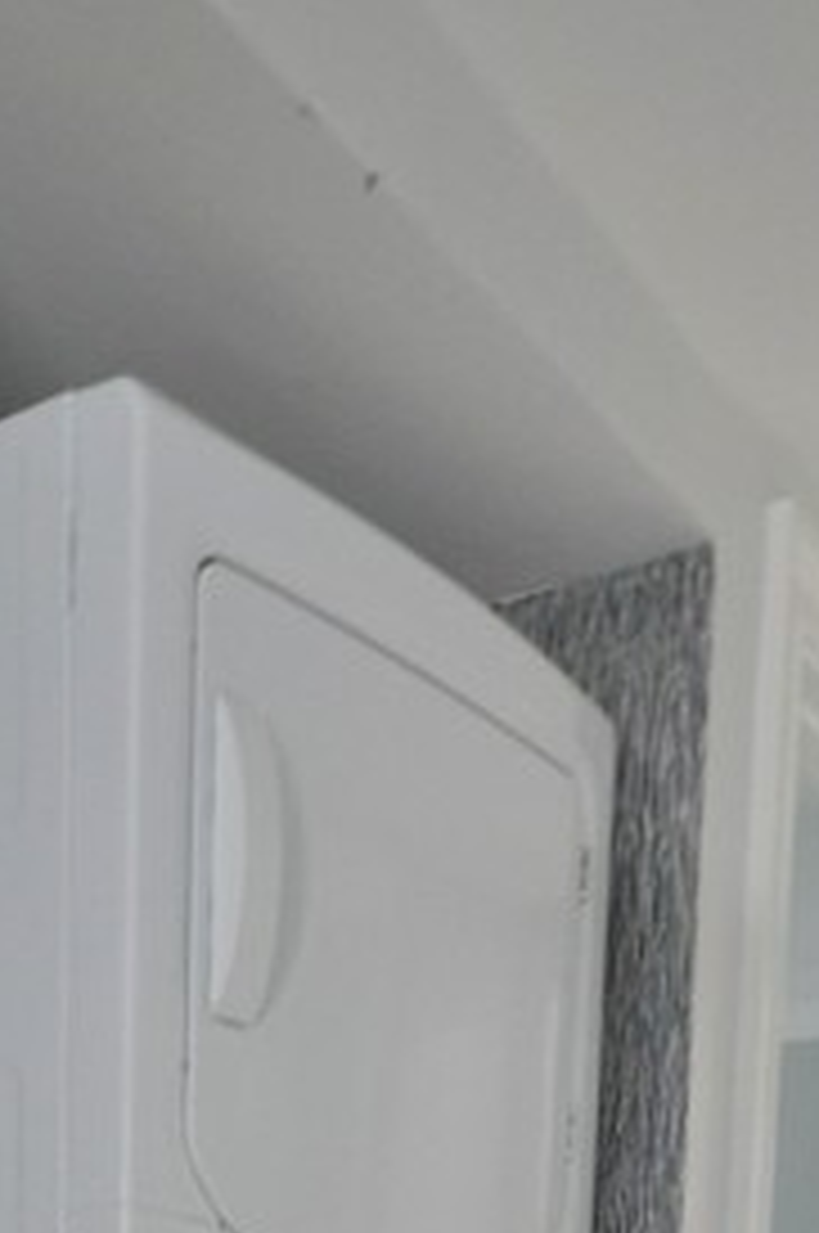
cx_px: 338
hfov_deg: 31.7
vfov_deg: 34.3
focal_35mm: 42
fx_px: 1437
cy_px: 1570
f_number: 3.5
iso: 800
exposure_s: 1/45
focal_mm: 10
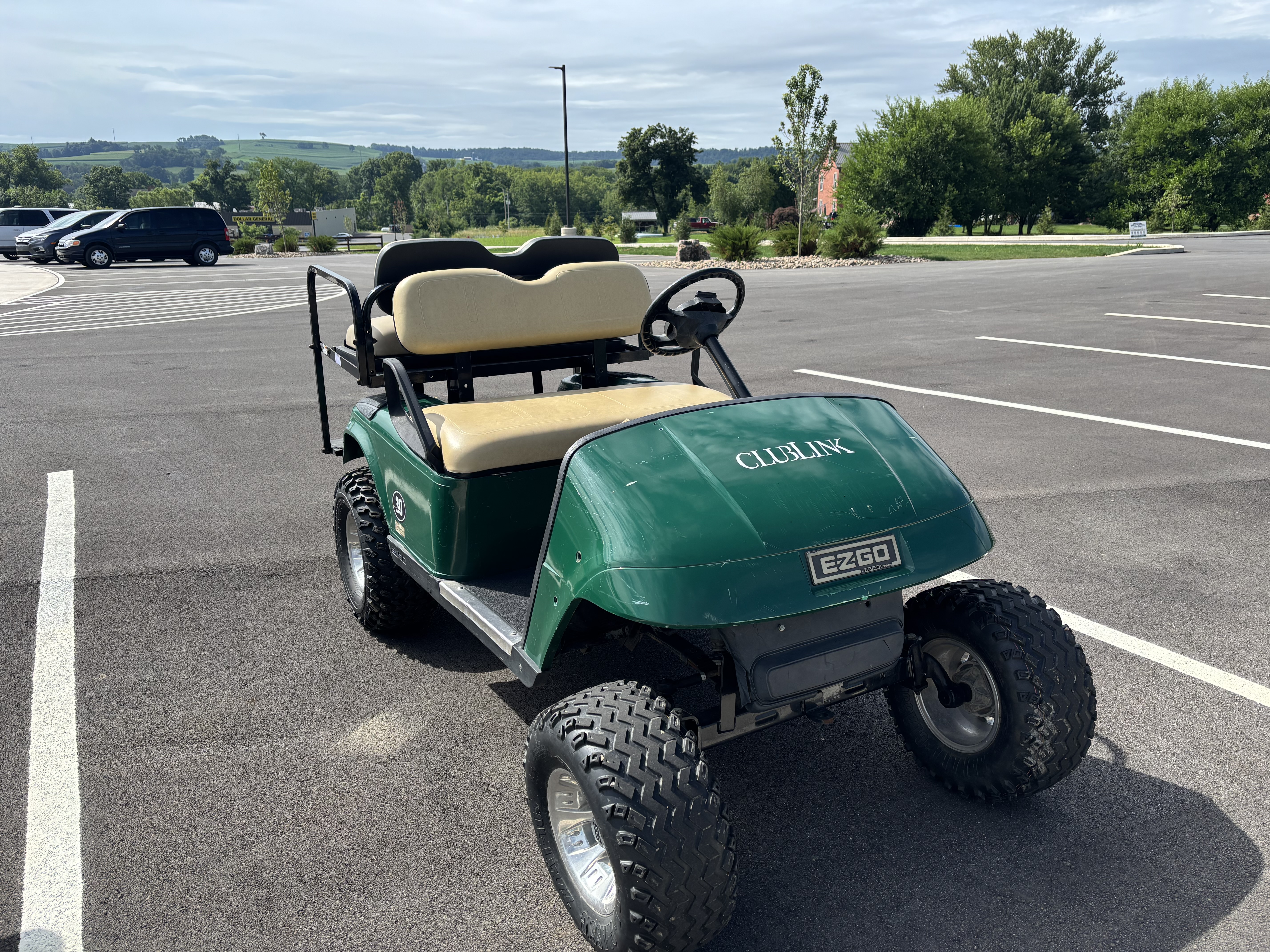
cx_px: 635
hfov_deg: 67.3
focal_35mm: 26
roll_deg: +0.6
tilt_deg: -16.1
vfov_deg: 53.1
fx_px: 954
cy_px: 476
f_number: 1.6
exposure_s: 1/2451
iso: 50
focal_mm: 5.96
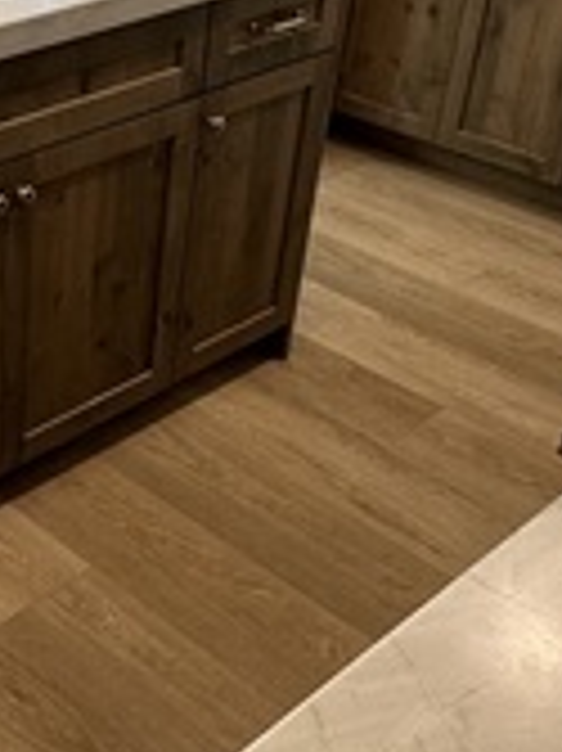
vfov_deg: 34.3
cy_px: 335
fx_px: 1214
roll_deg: -0.1
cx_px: -45
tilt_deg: -31.8
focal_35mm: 56
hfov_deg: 24.4
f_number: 2.2
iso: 200
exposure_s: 1/120
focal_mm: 2.22
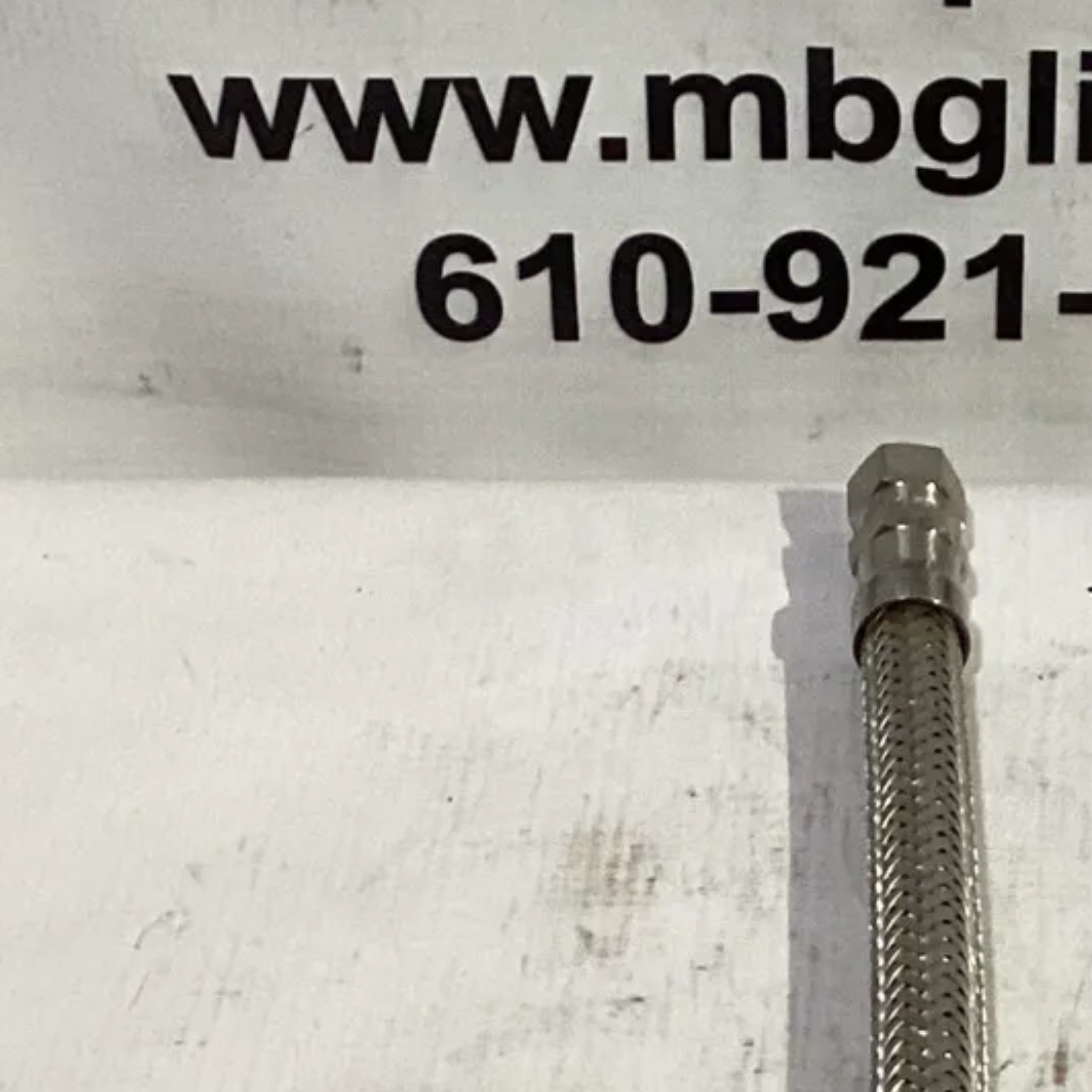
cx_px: 946
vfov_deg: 16.9
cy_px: 476
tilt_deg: -32.0
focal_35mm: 103
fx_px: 3676
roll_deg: +1.9
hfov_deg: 16.7
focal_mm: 3.3
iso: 160
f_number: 2.4
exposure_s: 1/50
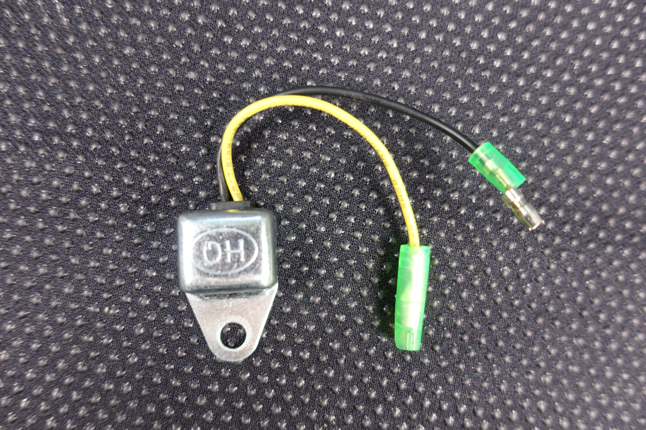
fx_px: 431
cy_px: 215
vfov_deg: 53.1
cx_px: 323
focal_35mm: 24
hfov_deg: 73.7
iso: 200
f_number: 1.8
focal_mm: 8.8
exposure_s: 1/30
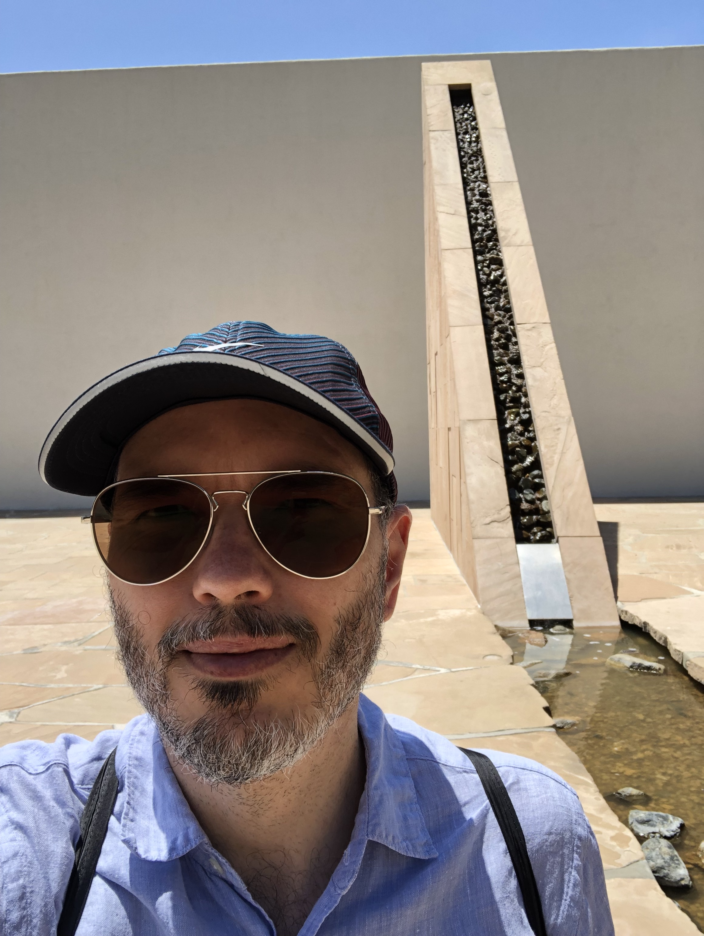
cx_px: 352
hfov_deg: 44.2
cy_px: 468
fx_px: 867
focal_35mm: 32
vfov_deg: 56.8
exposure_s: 1/597
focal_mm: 2.87
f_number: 2.2
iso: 20
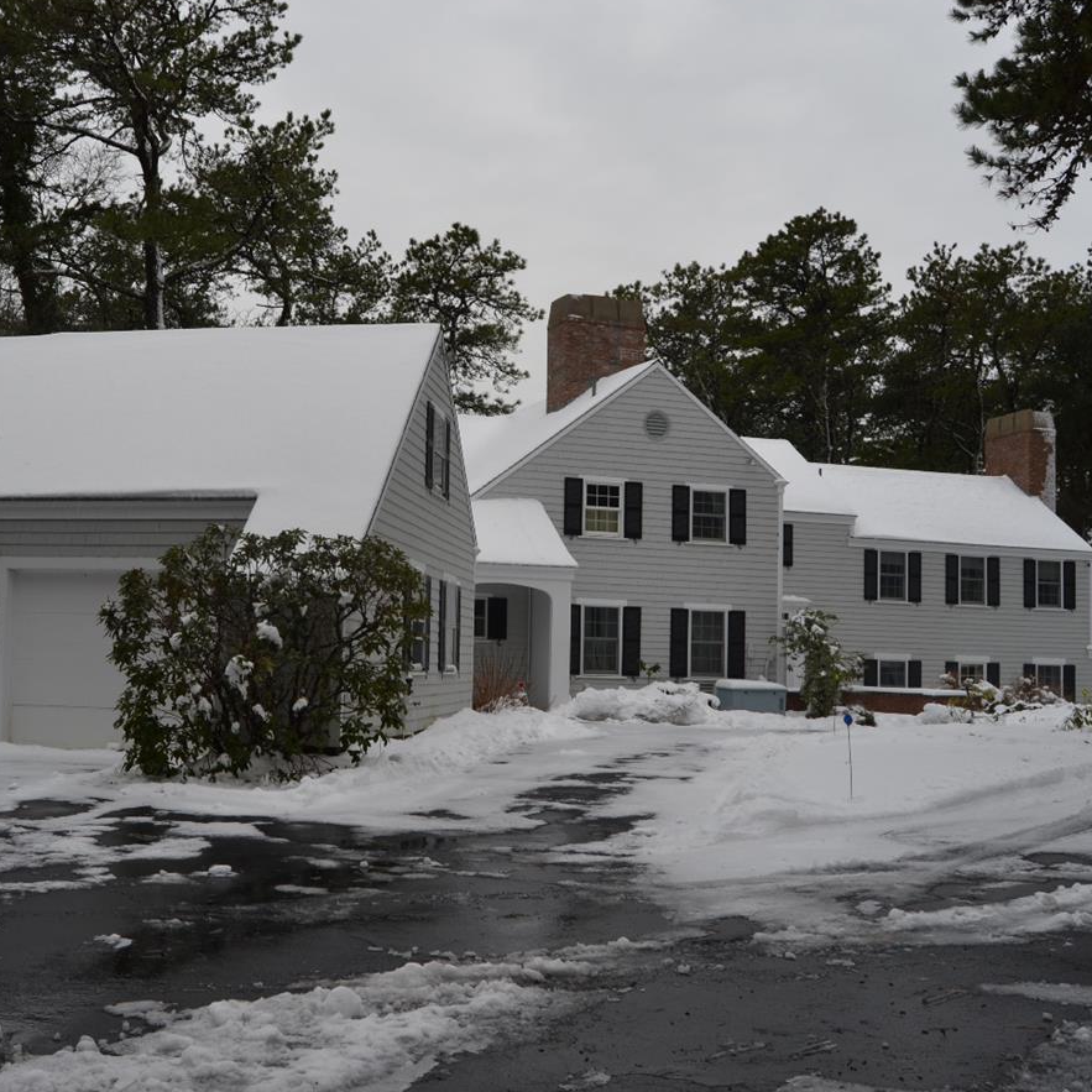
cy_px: 563
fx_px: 1392
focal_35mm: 39
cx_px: 367
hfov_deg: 42.3
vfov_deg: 42.8
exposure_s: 1/125
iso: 100
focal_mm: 18
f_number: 5.6
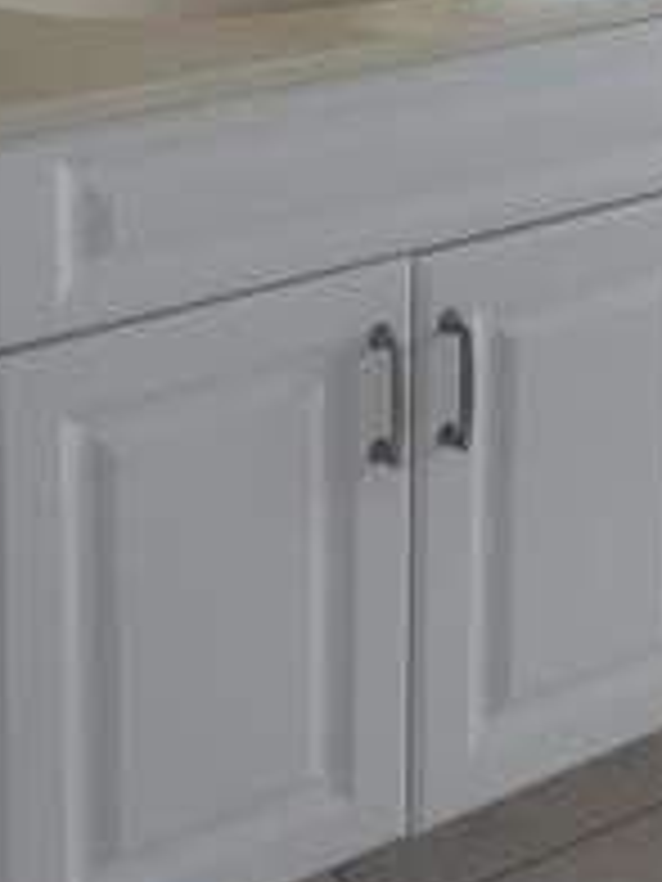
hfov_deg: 17.0
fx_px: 2167
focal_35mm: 85
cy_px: -274
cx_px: 648
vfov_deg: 20.9
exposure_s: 1/187
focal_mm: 5.4
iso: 40
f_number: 1.8
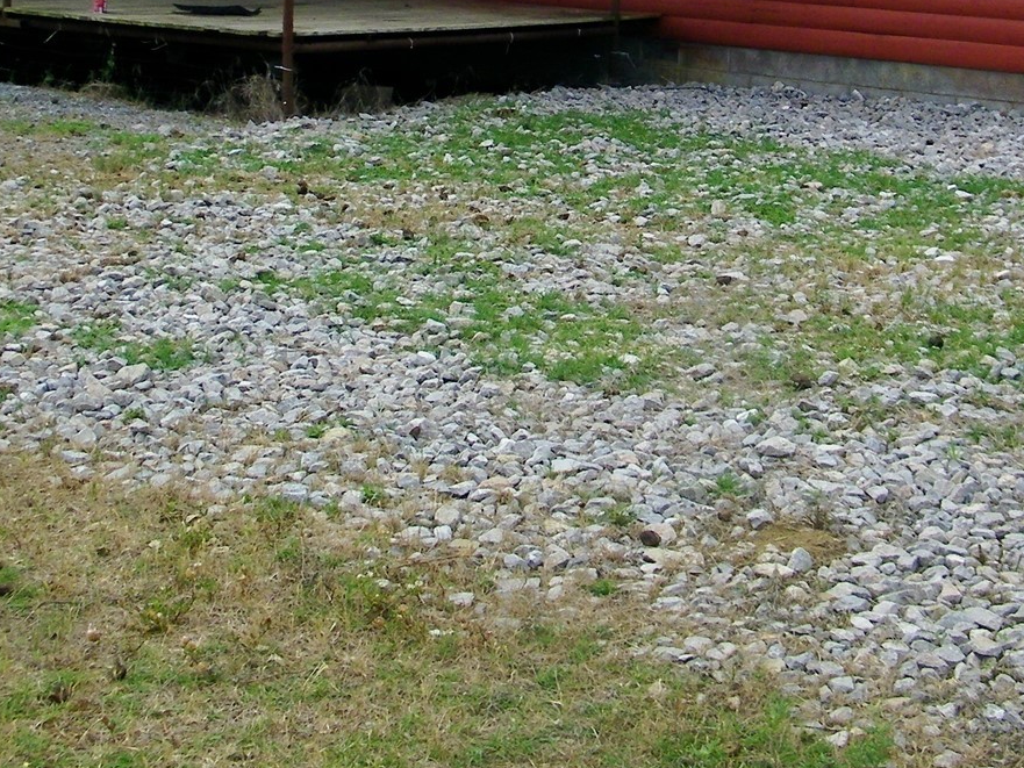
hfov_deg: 31.6
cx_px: 587
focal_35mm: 61
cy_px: 27
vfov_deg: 23.2
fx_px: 1805
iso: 80
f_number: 7
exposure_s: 1/250
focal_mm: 5
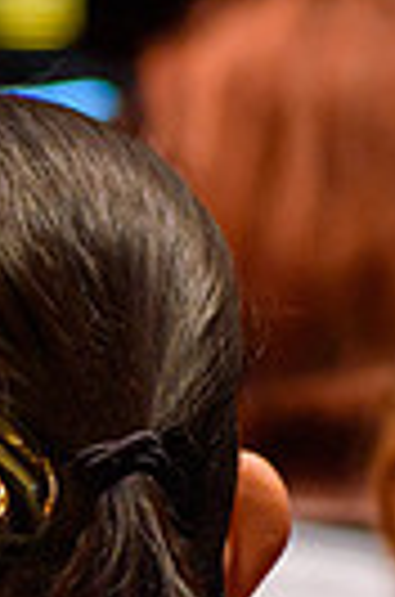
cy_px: 662
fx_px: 13235
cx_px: -637
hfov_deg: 1.7
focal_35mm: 800
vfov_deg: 2.6
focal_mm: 122
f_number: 4.8
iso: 800
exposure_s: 1/200
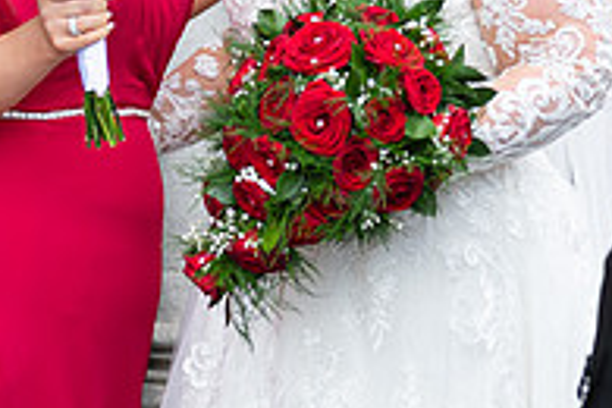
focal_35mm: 164
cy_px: -52
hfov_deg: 12.5
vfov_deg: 8.3
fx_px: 2788
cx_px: 330
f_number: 3.5
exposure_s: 1/160
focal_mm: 55
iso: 125
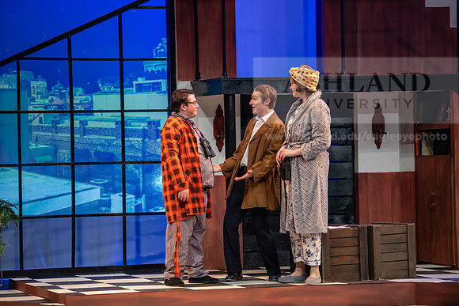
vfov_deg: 8.9
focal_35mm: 155
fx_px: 1977
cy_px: 153
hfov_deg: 13.2
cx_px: 230
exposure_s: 1/200
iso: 3200
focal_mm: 155
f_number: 3.2
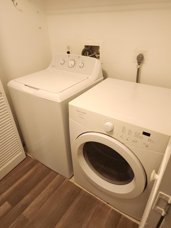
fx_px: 151
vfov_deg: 73.9
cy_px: 114
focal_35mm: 23
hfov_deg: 58.9
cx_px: 86
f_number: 1.8
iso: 400
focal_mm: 6.4
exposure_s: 1/120
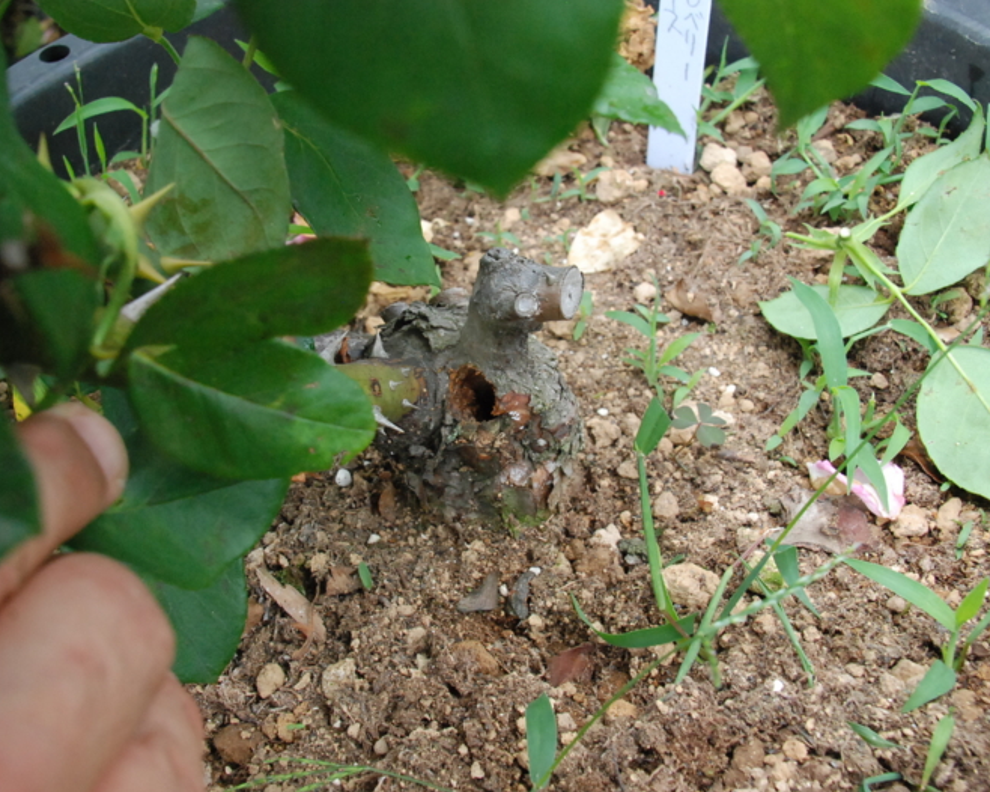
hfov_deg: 38.8
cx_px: 477
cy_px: 394
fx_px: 1406
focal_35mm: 48
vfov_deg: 31.4
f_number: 11
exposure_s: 1/200
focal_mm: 28
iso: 1600
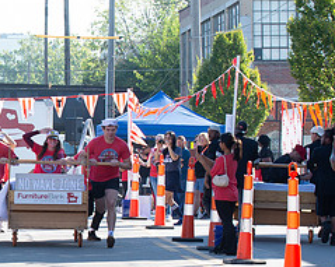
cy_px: 211
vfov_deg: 6.3
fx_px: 2438
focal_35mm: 246
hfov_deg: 7.8
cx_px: -28
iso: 200
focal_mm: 70
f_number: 7.1
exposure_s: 1/250
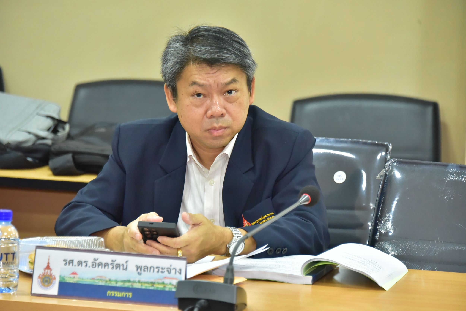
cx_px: 233
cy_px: 156
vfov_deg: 7.6
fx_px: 2331
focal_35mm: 180
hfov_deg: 11.4
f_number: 5.6
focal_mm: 180
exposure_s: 1/200
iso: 6400
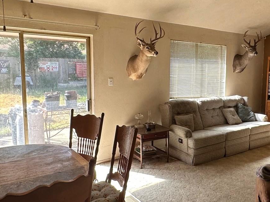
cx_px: 169
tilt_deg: -7.7
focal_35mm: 33
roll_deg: -0.8
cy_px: 95
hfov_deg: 54.7
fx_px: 257
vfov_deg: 42.9
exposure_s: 1/136
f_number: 2.2
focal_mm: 2.22
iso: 40
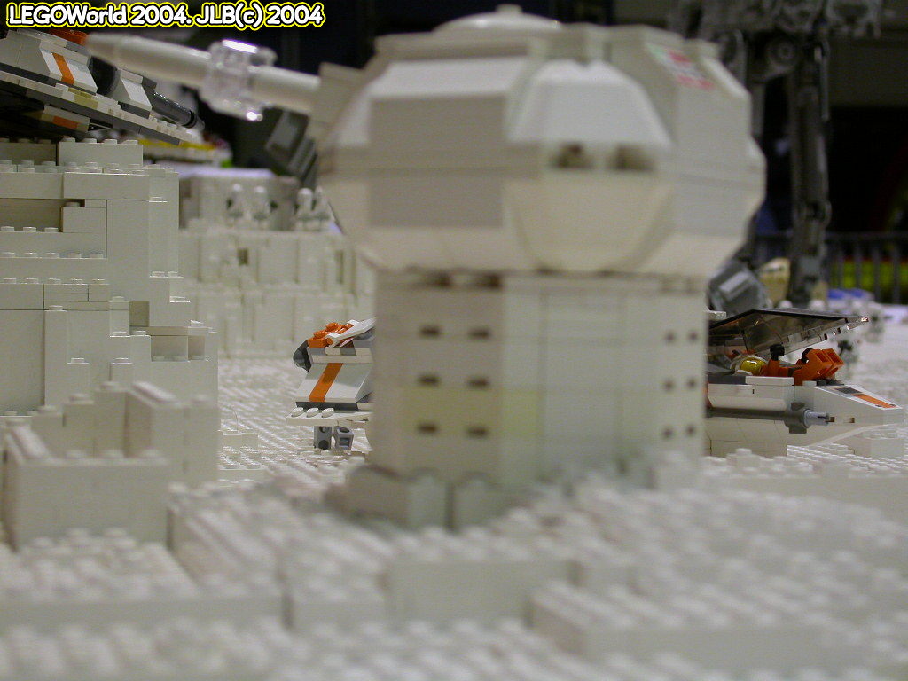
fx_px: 2098
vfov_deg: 18.4
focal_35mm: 80
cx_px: 454
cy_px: 340
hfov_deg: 24.4
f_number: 3.5
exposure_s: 1/17.5
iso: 100
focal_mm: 16.7
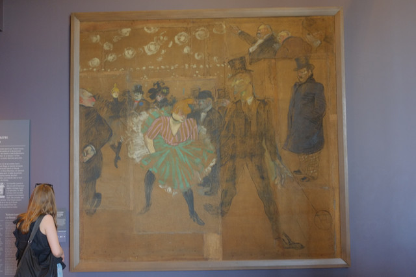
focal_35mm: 41
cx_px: 208
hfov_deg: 47.4
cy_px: 138
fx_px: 474
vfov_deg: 32.6
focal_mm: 27
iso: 800
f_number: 2.8
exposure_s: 1/40
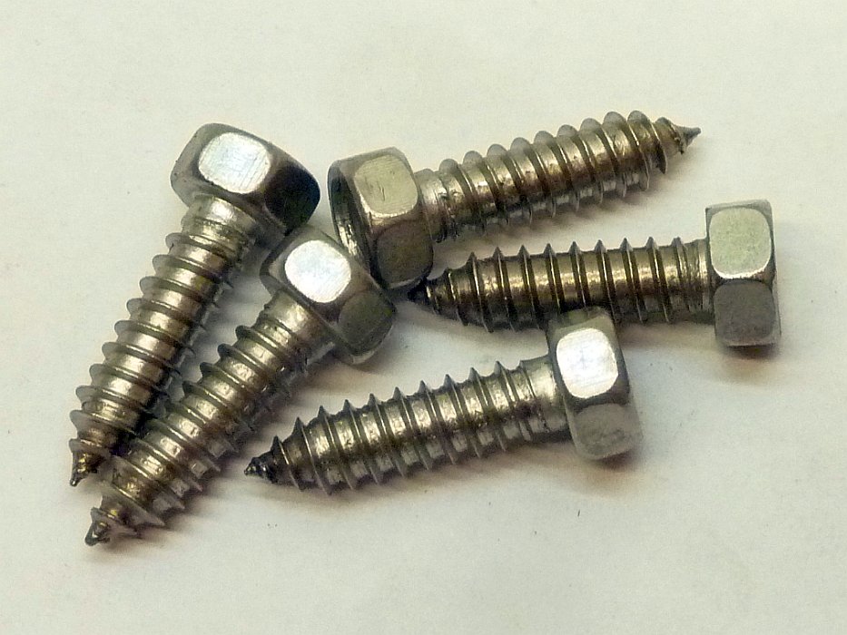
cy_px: 318
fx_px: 1273
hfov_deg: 36.8
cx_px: 424
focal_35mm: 52
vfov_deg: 28.0
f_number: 3.8
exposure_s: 1/40
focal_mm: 8.5
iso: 400
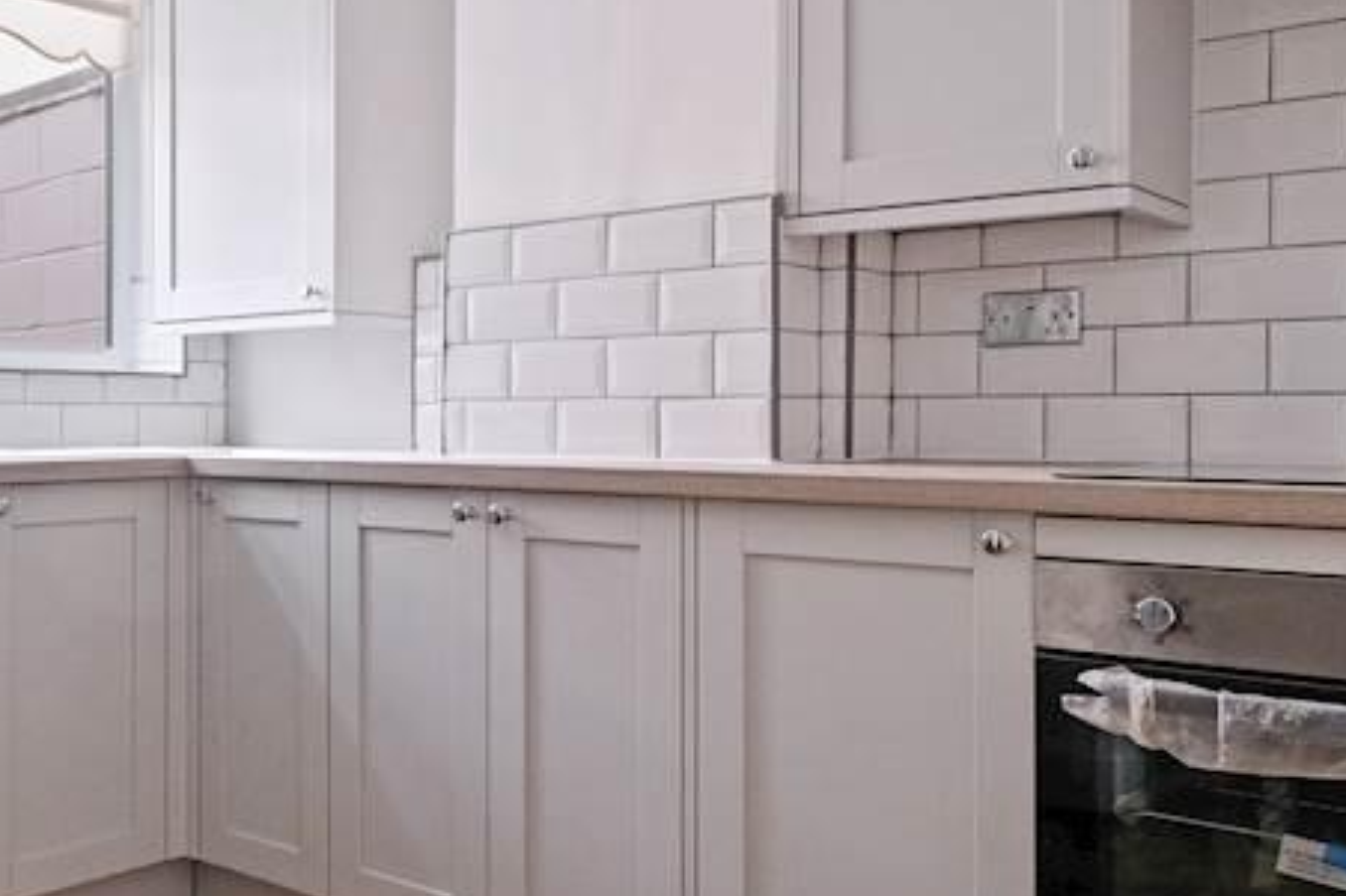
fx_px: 1271
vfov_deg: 38.3
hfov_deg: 54.4
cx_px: 426
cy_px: 618
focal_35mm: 34
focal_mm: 10
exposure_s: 1/60
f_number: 4
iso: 1600
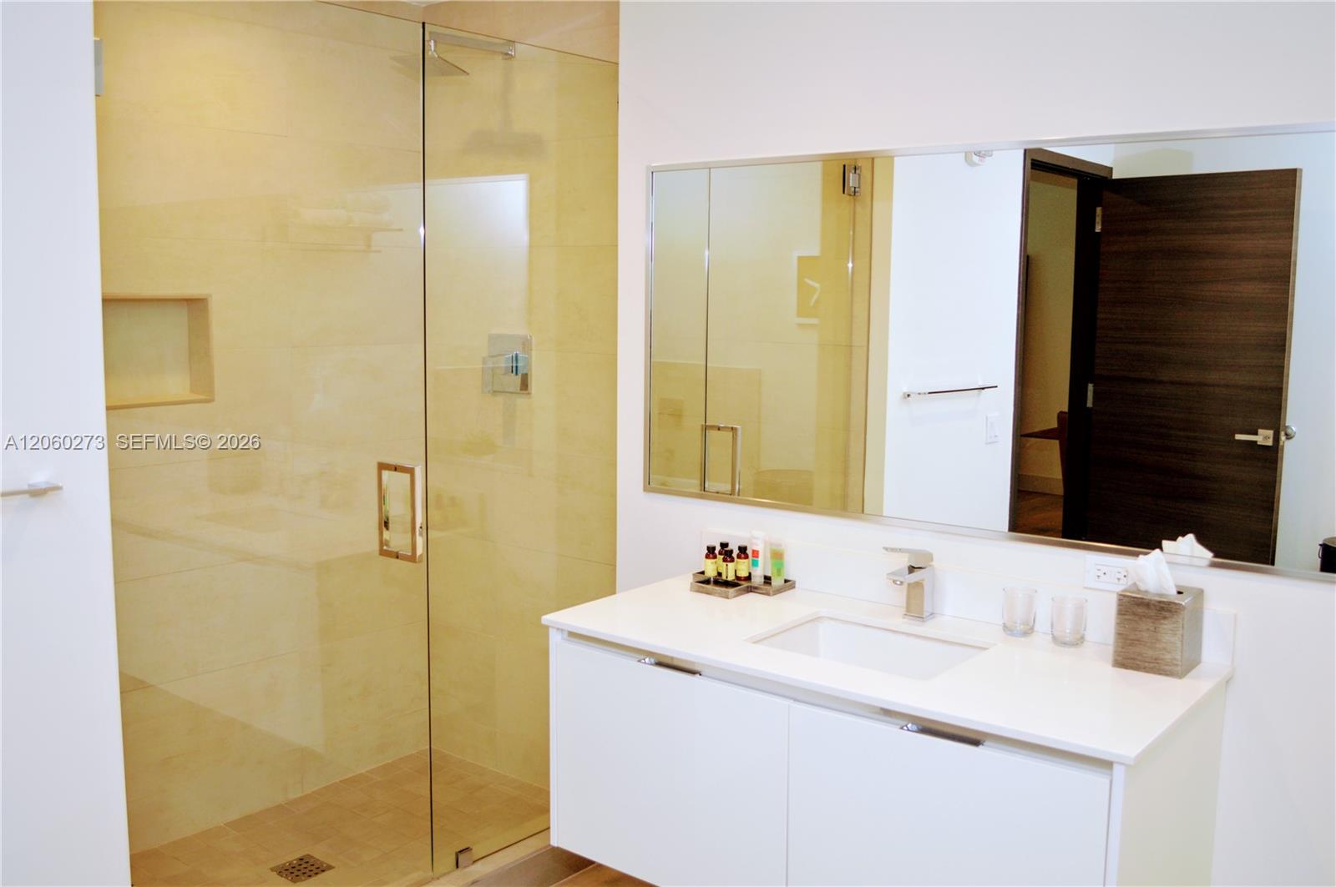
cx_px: 668
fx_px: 1223
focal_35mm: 33
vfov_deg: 39.9
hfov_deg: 57.3
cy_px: 444
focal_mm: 22
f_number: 4
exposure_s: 1/60
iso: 400
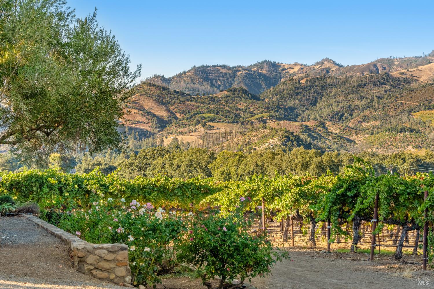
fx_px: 928
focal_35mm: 77
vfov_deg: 17.7
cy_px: 144
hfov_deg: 26.3
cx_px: 217
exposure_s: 1/4000
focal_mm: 77
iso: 400
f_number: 10
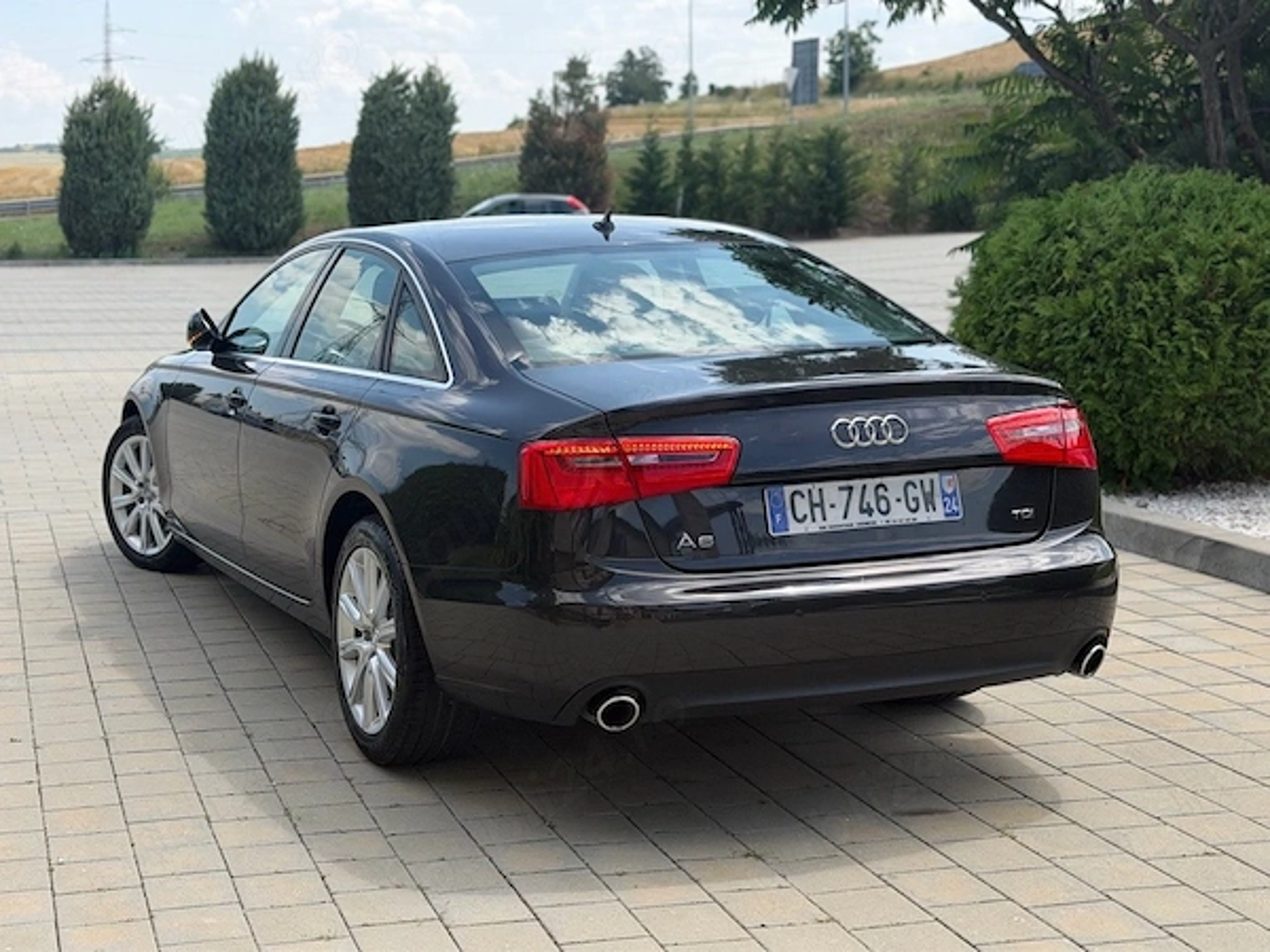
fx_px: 1761
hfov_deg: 39.7
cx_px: 635
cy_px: 476
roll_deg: +0.2
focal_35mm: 48
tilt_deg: -8.1
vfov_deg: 30.3
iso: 80
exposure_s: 1/2667
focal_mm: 6.76
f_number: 1.78
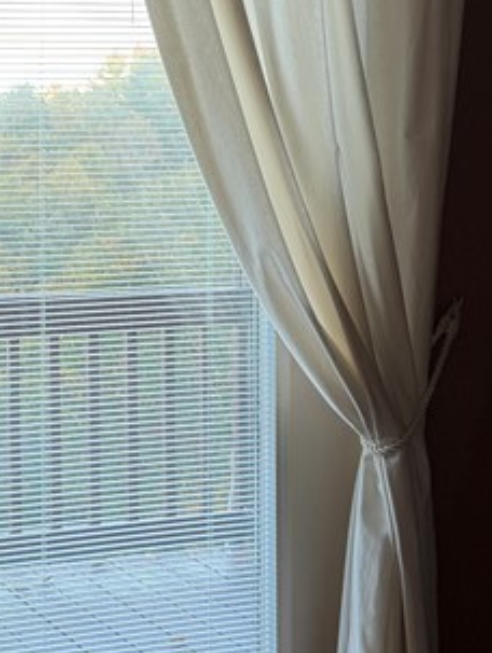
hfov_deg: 17.8
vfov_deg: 24.0
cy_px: 228
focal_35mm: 81
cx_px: -11
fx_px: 1532
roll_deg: -1.4
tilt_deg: -3.0
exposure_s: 1/121
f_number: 1.78
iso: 125
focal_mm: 6.76
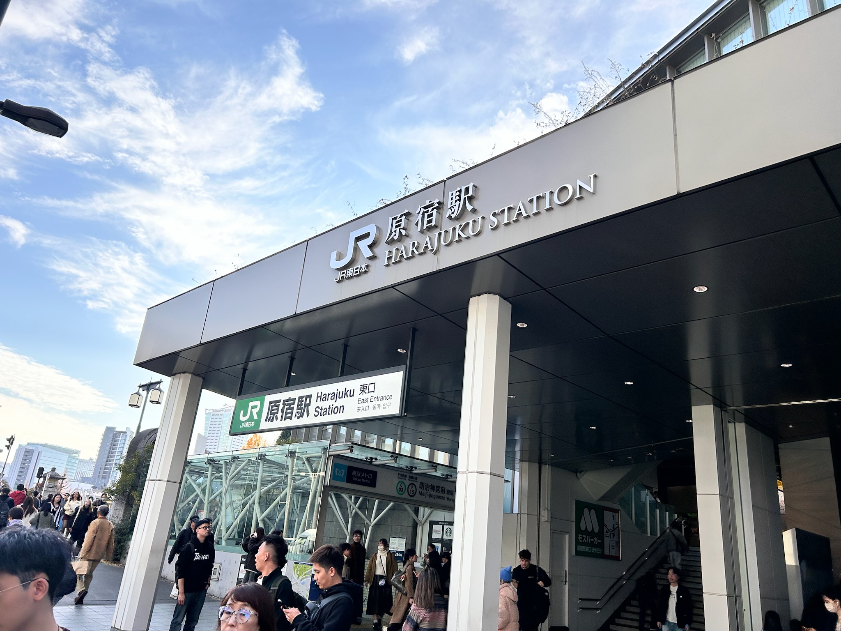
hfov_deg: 67.3
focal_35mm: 26
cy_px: 316
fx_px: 632
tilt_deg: +20.0
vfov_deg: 53.1
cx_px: 420
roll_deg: -5.3
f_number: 1.5
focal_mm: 5.7
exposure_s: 1/2513
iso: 50
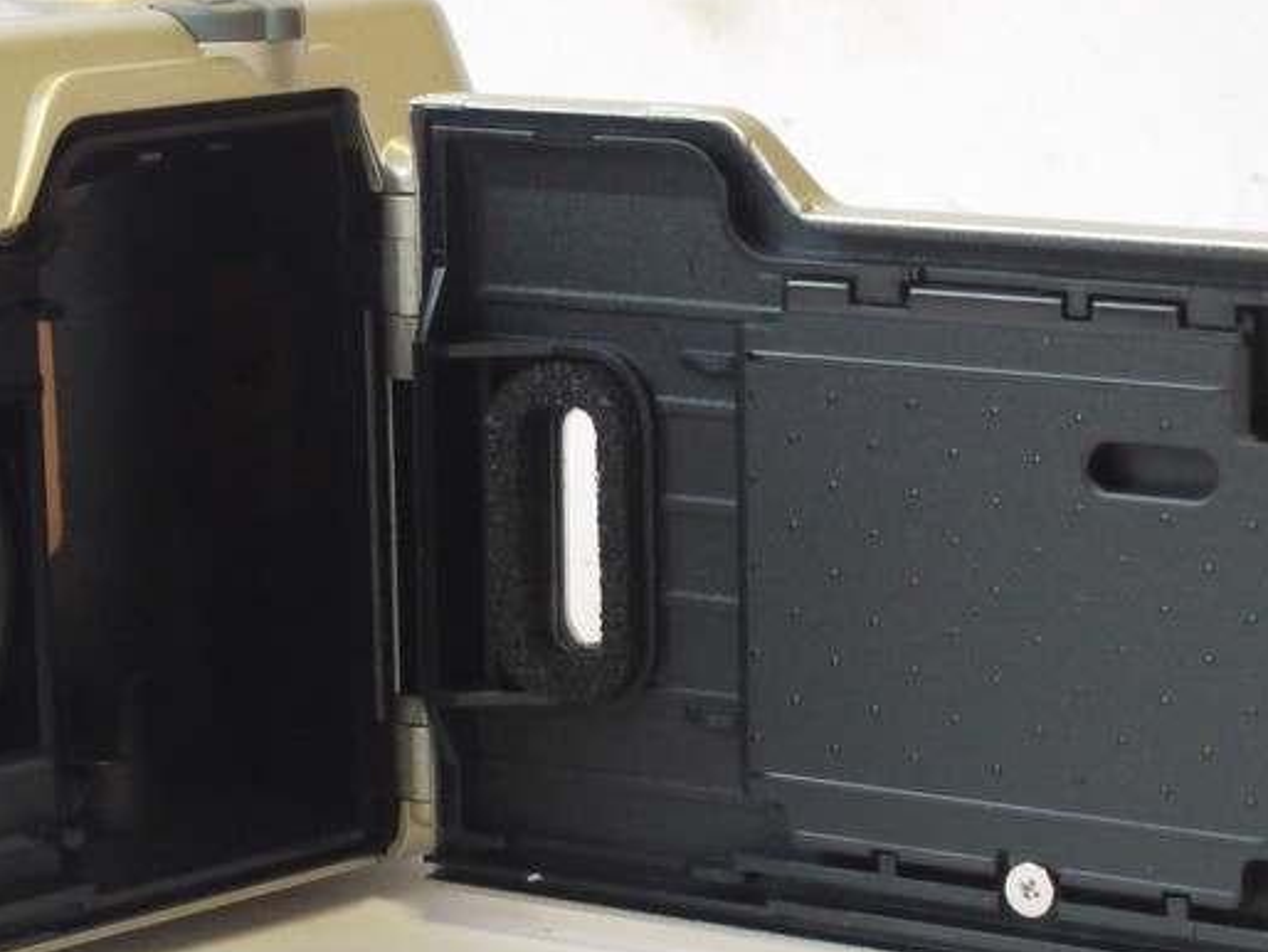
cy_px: 572
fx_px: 5131
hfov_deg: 14.1
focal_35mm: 140
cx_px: 390
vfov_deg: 10.6
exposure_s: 1/25
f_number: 10
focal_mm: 30
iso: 800
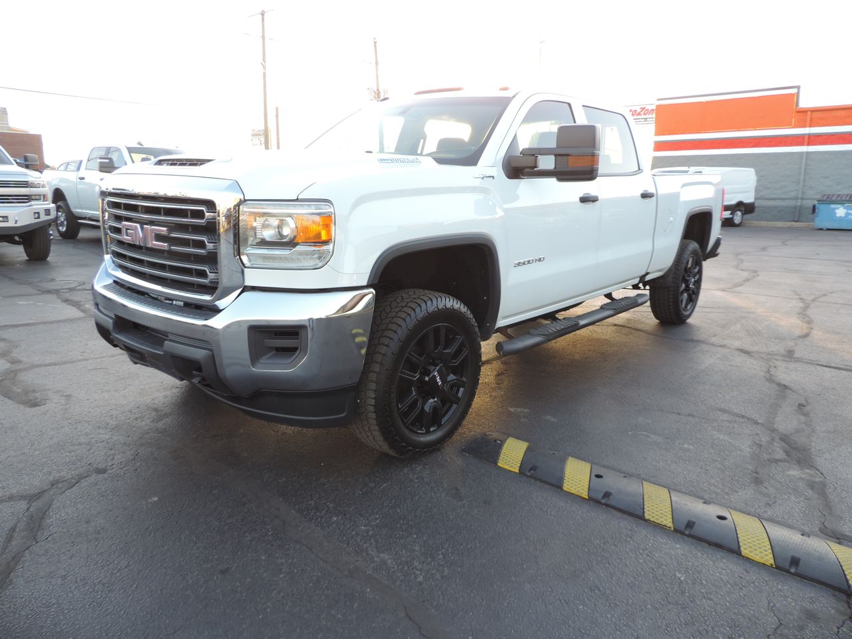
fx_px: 591
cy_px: 320
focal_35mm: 24
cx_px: 426
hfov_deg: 71.6
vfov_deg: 56.8
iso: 80
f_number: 3
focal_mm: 4.3
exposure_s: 1/50
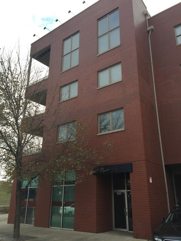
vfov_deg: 61.7
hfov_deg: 48.2
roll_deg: -0.3
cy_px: 120
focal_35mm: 29
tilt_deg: +21.6
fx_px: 202
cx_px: 90
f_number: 2.2
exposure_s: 1/732
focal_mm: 4.15
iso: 32
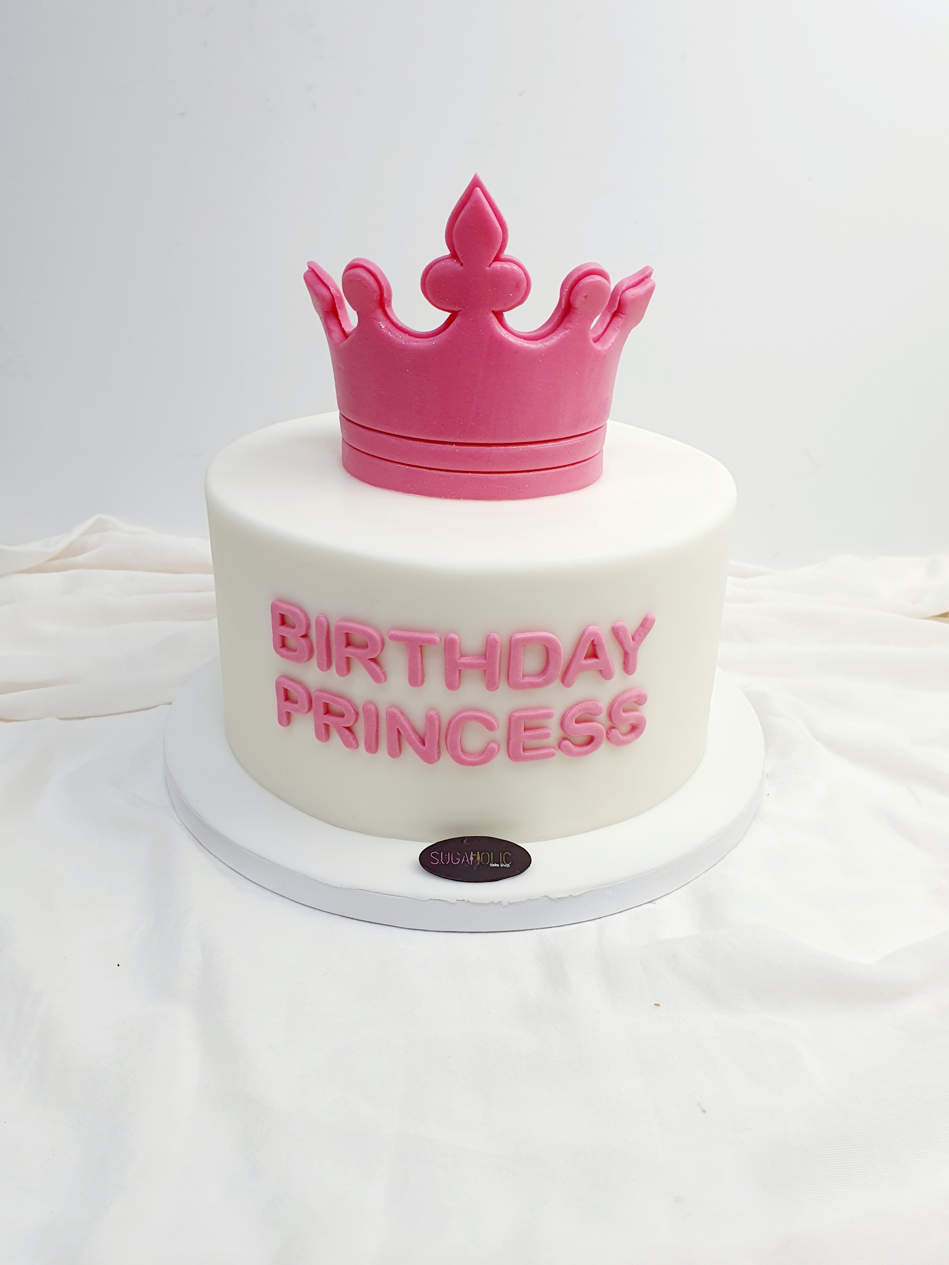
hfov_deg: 53.1
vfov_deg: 67.3
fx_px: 950
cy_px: 632
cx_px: 474
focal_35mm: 26
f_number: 2.4
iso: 50
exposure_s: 1/115
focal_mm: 4.32
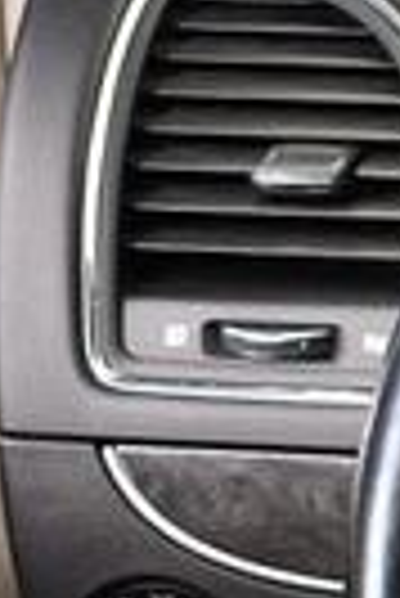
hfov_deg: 6.6
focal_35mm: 192
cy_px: 504
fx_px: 3191
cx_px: 1151
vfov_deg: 10.7
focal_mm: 27
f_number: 4
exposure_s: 1/60
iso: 3600
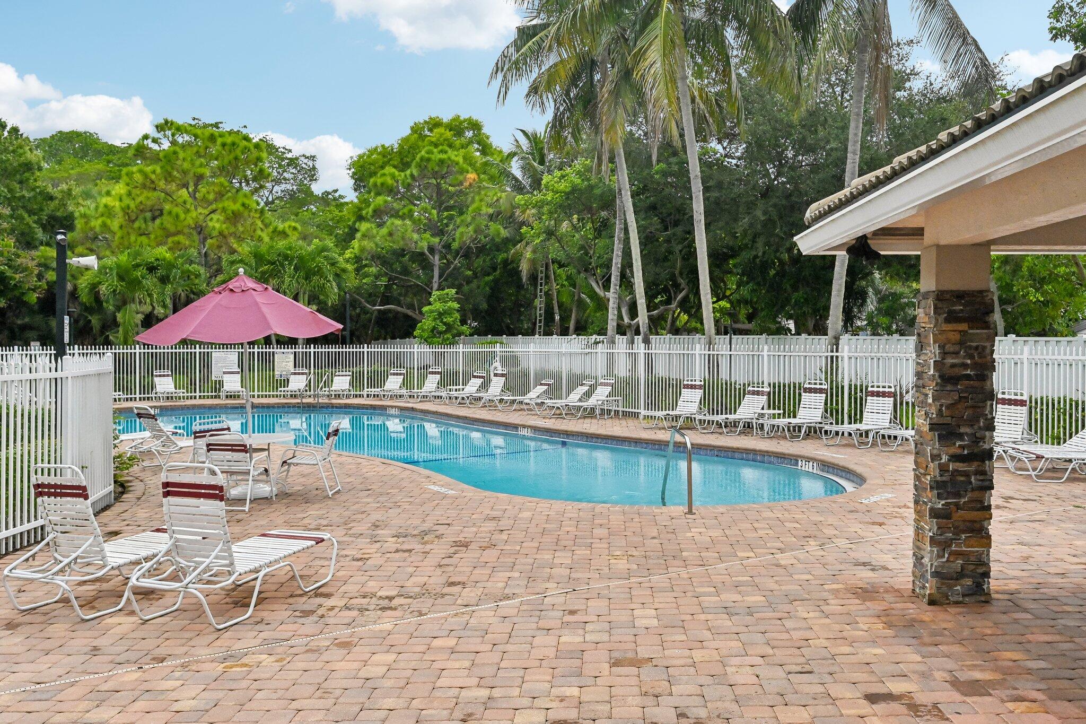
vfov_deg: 43.6
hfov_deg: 61.9
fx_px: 905
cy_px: 362
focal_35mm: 30
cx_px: 543
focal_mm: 30
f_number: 8
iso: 4000
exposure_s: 1/1600
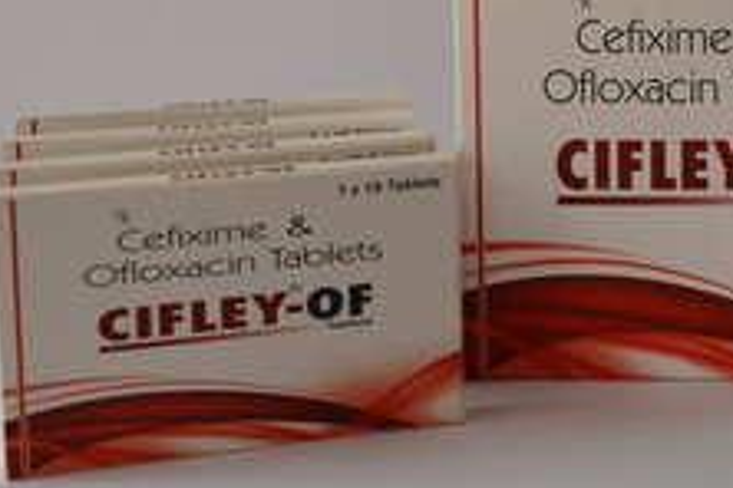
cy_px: 13
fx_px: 2199
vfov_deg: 12.5
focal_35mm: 108
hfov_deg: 18.4
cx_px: 736
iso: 180
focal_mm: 32
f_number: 8
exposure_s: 1/125
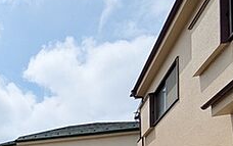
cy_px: 218
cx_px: -8
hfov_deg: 42.3
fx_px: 248
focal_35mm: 39
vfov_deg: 25.1
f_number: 2.2
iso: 49
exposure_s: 1/3436
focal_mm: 1.83
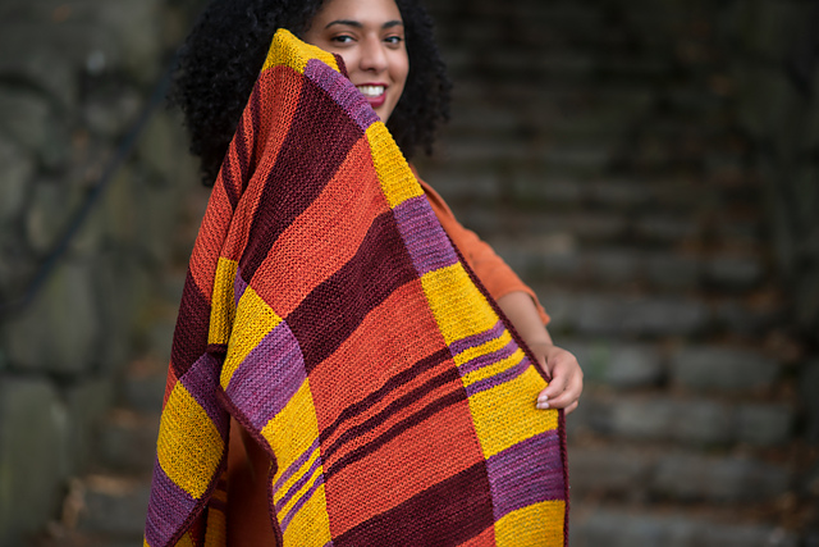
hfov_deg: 23.9
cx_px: 410
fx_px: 1934
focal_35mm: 85
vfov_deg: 16.1
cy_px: 274
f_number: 2.5
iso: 160
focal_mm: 85
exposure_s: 1/400
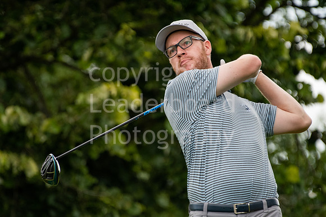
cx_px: 163
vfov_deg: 1.8
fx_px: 6793
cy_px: 108
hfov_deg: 2.7
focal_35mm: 750
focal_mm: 500
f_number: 5.6
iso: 1600
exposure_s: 1/1250
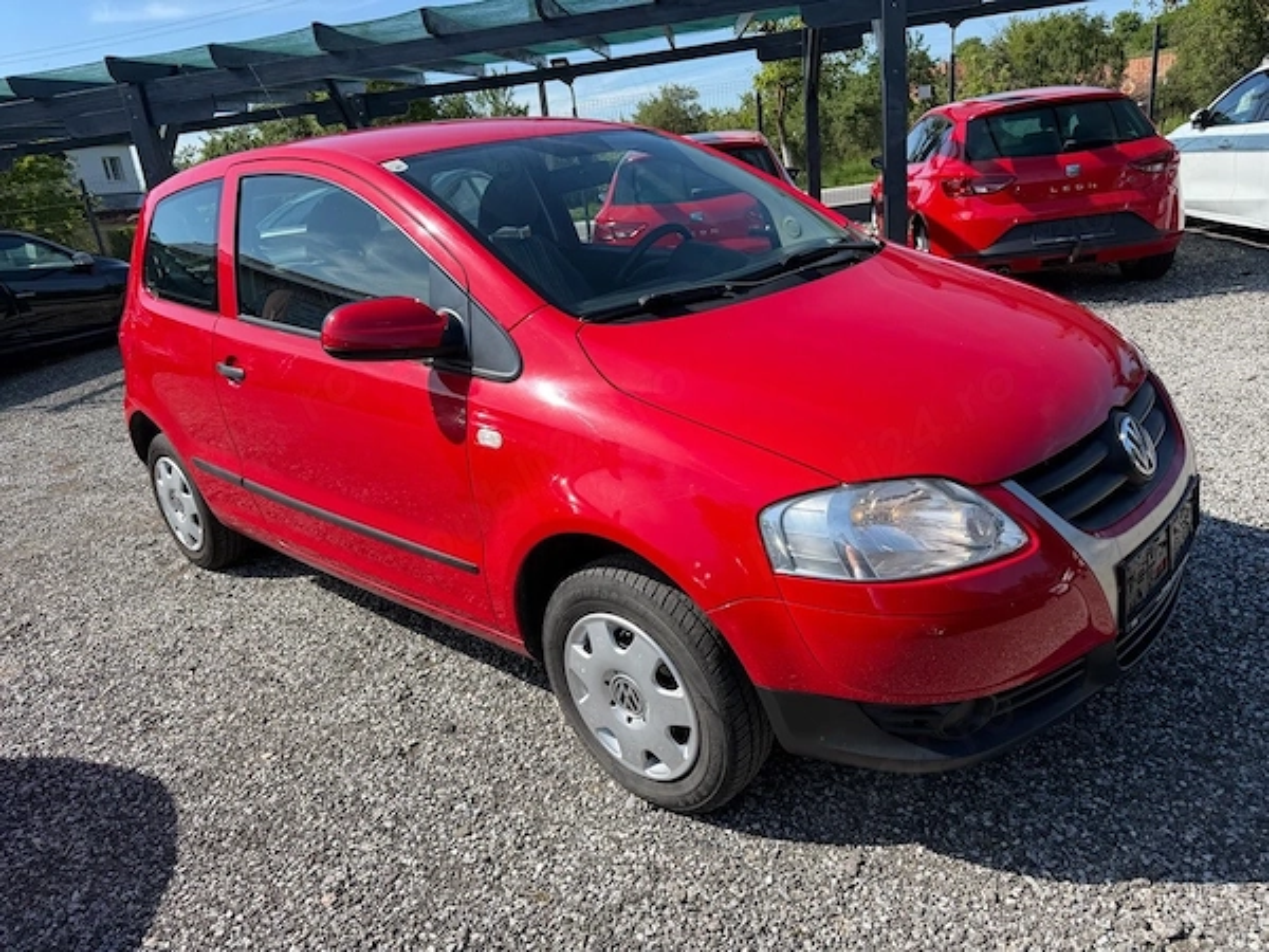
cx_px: 634
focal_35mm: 24
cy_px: 476
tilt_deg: -17.0
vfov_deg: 56.8
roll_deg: +5.6
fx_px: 880
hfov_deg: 71.6
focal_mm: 6.76
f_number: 1.78
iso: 80
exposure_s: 1/2232
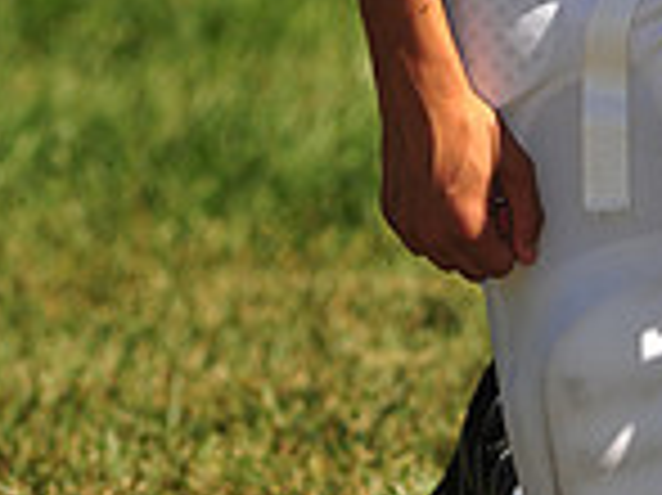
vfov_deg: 2.4
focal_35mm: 606
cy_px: -261
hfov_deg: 3.3
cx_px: 734
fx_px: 11580
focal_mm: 160
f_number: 5
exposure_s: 1/800
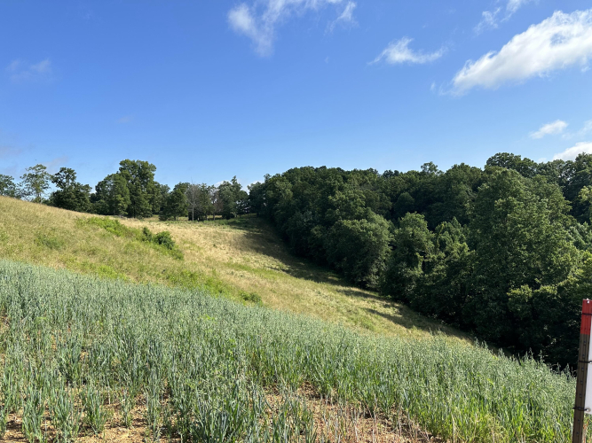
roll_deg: +3.6
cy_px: 222
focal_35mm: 24
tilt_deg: +1.2
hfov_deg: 71.6
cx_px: 296
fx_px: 410
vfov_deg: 56.8
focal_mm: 6.86
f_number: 1.78
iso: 80
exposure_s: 1/4348
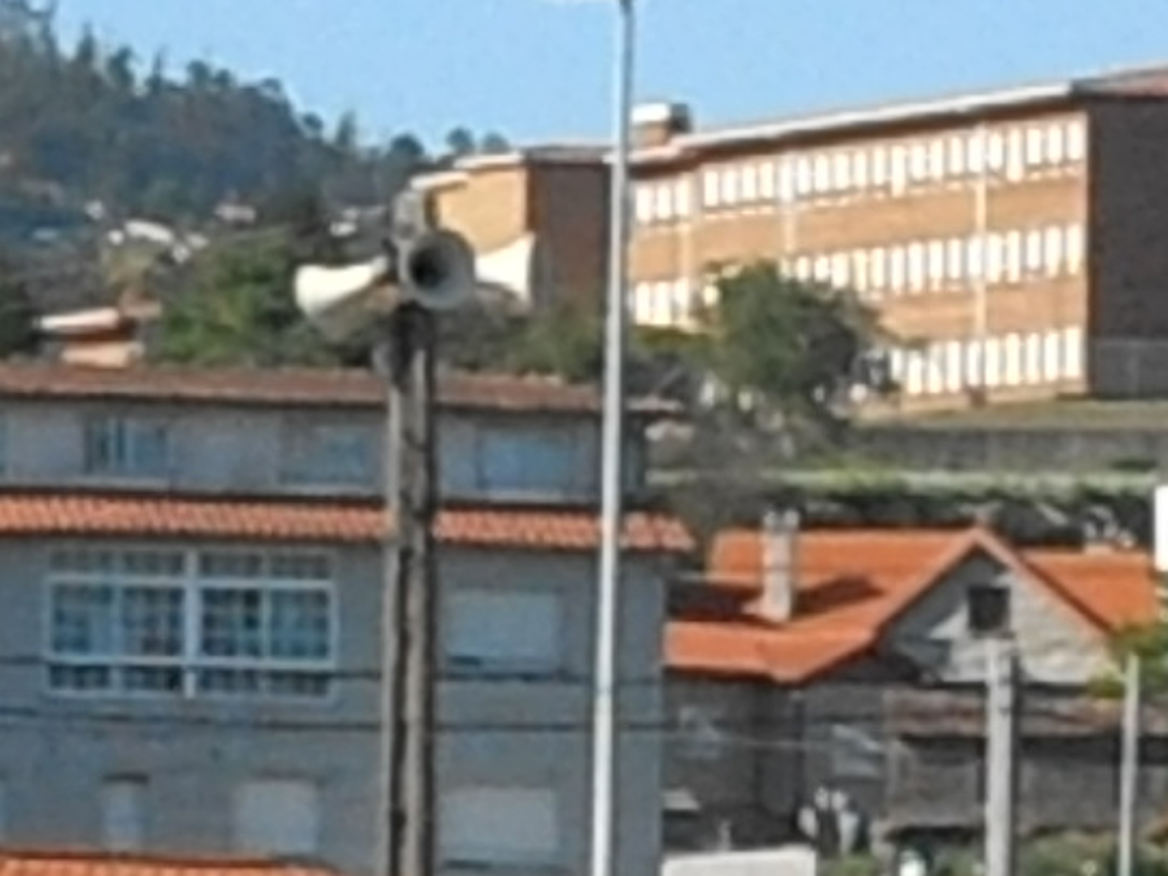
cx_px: 620
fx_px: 17617
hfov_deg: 3.8
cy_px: 1536
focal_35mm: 522
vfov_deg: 2.8
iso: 400
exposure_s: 1/250
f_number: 15
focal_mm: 24.39
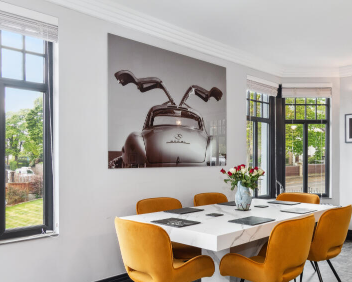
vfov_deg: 48.4
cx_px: 215
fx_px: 313
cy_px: 154
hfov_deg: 58.2
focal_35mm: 30
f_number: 9
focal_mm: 15
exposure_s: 1/10
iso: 320
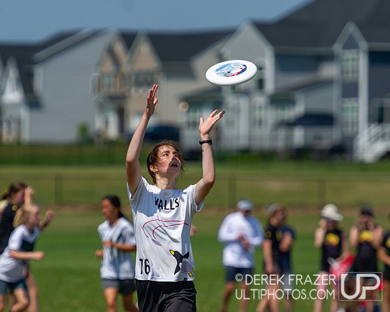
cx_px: 141
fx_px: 5563
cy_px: 233
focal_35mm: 482
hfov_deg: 4.0
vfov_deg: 3.2
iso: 220
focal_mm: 240
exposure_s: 1/4000
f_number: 4
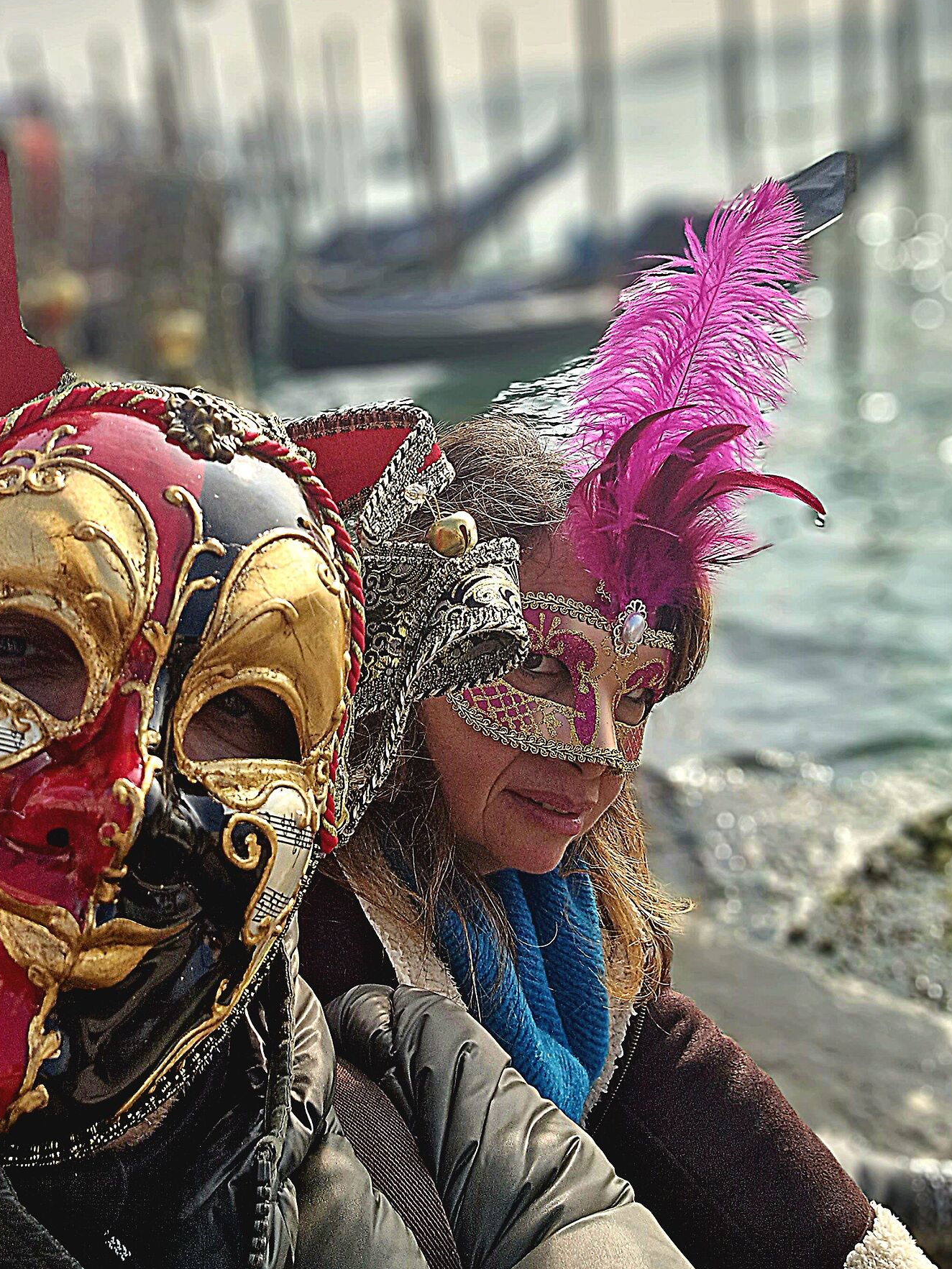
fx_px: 1247
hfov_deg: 41.3
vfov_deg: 53.8
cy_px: 557
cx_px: 319
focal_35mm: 34
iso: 50
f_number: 2.2
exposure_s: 1/1429
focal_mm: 3.8
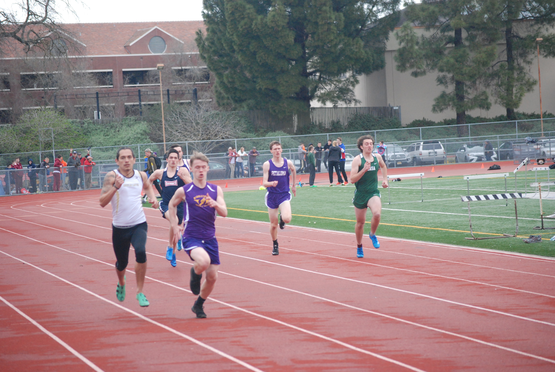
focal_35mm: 150
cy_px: 186
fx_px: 2315
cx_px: 278
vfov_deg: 9.2
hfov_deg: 13.7
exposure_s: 1/400
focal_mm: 100
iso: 1000
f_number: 5
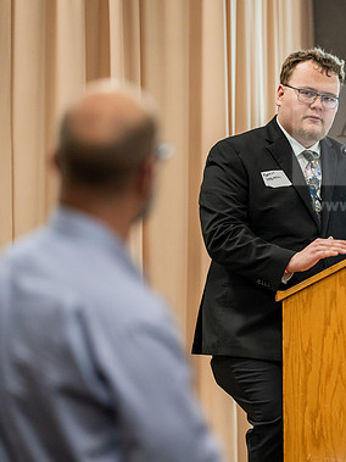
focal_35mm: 280
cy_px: 231
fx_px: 3734
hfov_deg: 5.3
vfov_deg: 7.1
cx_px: 256
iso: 2500
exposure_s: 1/200
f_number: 3.2
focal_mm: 190
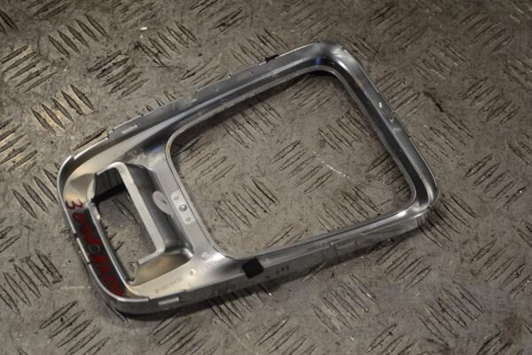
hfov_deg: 31.9
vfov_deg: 21.6
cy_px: 178
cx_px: 266
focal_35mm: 63
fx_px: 931
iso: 100
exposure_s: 1/60
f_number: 5.3
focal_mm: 42
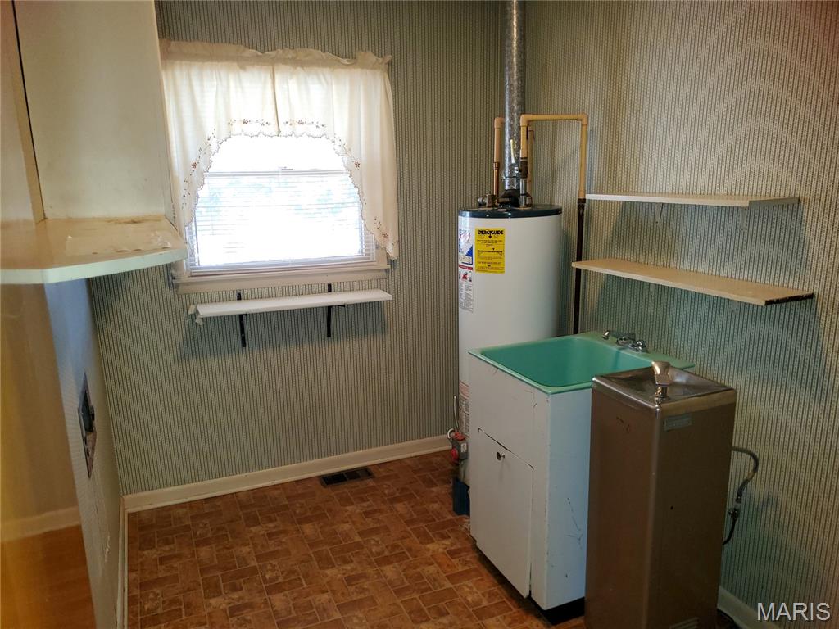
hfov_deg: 67.3
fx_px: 630
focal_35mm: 26
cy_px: 314
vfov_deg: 53.1
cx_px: 420
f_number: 1.5
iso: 125
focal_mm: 4.3
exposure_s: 1/60
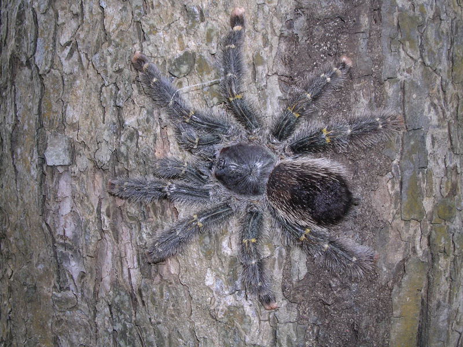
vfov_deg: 37.7
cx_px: 232
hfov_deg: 49.0
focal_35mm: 38
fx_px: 508
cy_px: 174
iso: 100
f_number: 5.6
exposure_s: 1/60.1
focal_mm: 5.8
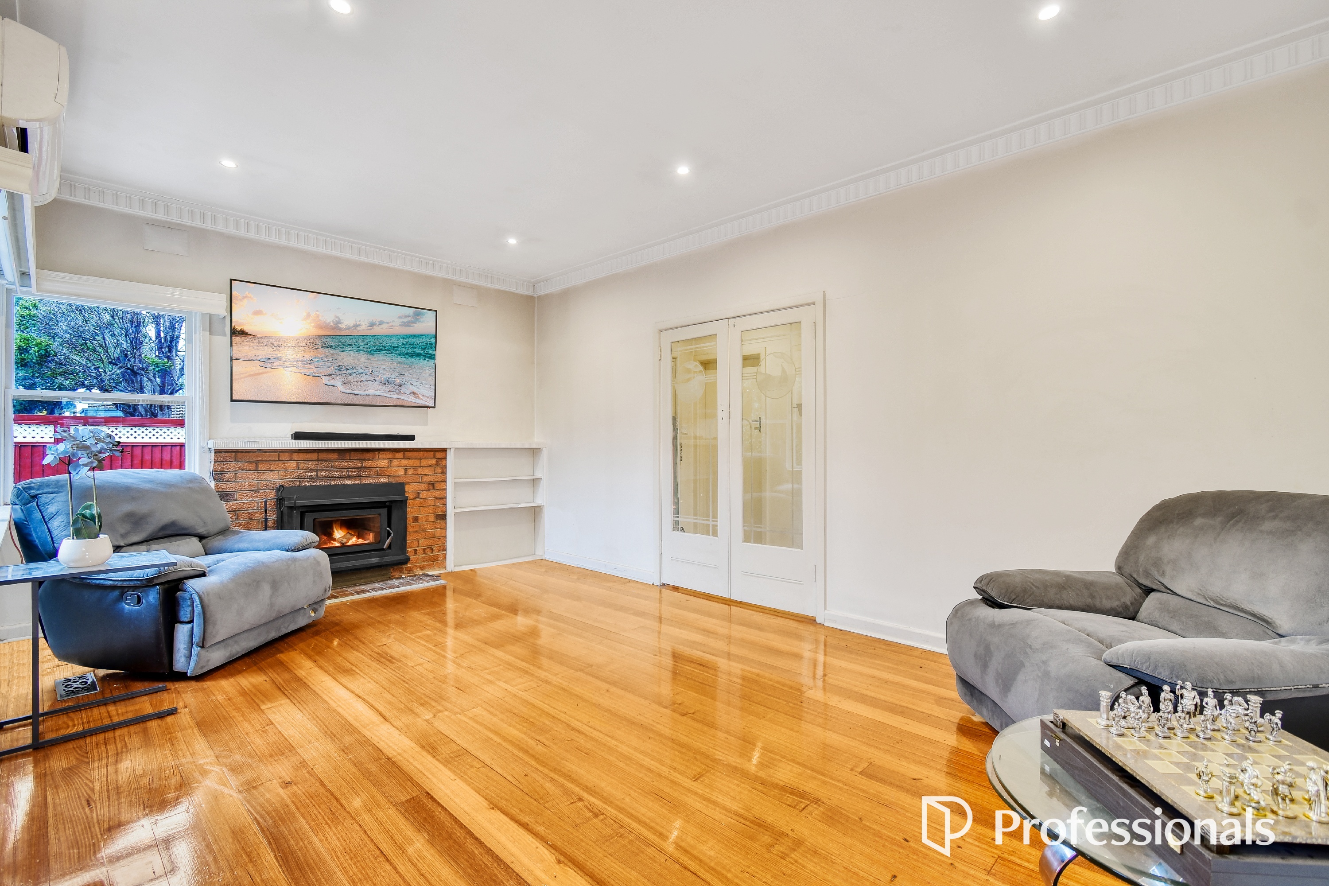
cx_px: 664
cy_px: 443
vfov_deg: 77.3
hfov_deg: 100.4
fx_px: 554
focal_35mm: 15
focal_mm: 10
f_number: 4.5
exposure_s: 1/8
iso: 100
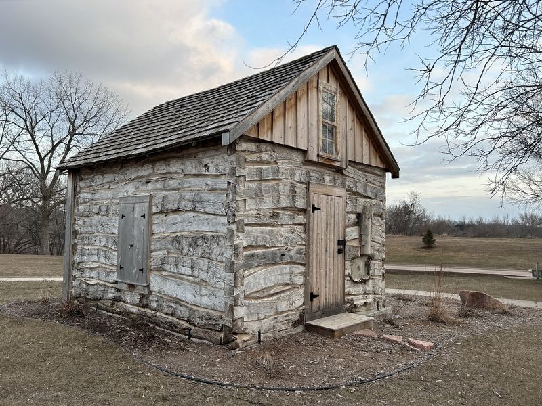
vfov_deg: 53.1
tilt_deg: +2.3
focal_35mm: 26
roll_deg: -0.4
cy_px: 203
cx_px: 271
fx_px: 407
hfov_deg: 67.3
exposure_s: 1/343
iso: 50
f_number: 1.5
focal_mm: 5.7
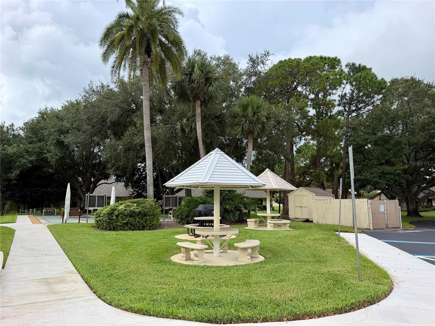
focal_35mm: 24
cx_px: 218
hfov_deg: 71.6
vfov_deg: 56.8
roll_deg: -0.3
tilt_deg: +7.6
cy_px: 163
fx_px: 302
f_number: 1.78
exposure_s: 1/1901
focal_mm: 6.76
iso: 80
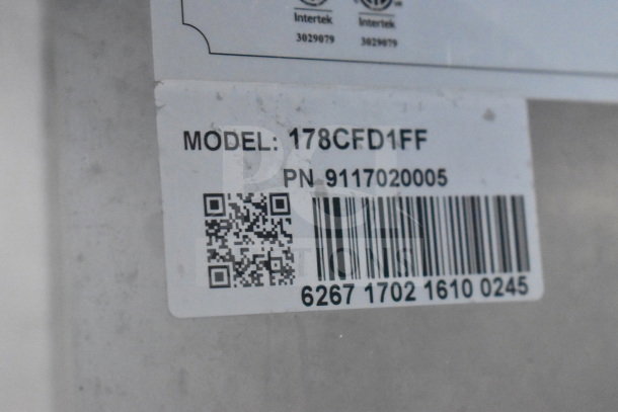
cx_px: 309
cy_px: 206
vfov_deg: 16.6
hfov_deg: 24.6
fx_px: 1416
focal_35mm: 82
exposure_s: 1/100
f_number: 5.6
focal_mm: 55
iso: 16000
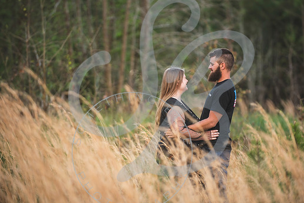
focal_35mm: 196
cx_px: 161
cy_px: 103
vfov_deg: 7.0
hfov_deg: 10.5
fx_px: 1656
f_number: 2.8
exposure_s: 1/250
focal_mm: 175
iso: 100
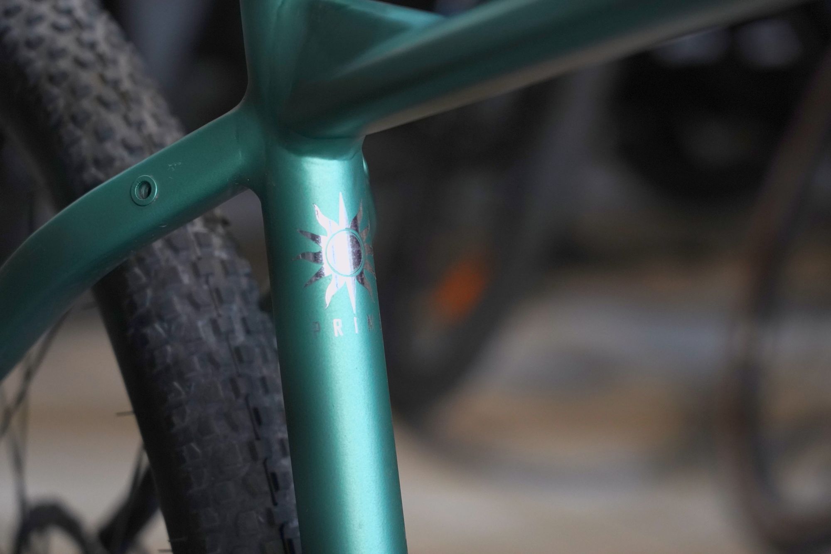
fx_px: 2423
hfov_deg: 19.5
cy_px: 277
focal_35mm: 105
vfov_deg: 13.0
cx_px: 416
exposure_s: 1/200
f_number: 5
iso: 2500
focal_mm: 105
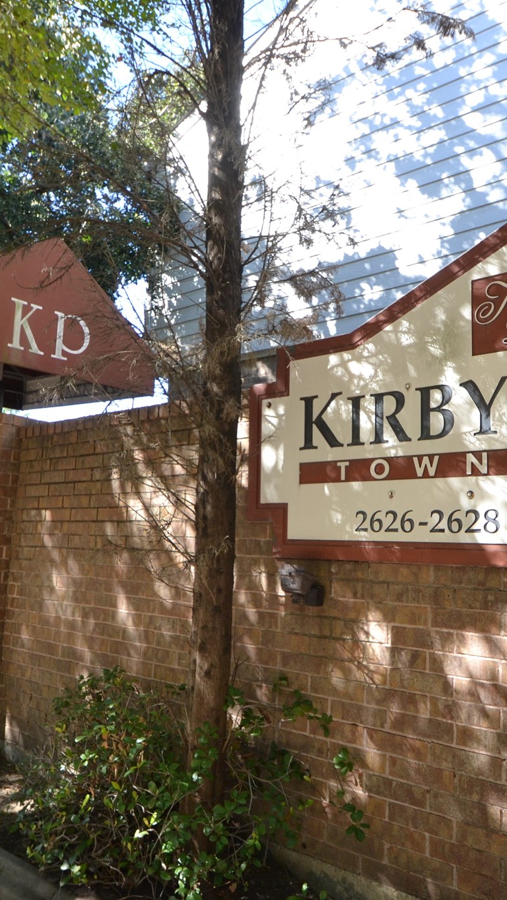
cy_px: 462
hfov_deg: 45.9
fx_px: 597
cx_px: 288
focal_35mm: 25
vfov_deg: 74.0
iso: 320
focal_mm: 10
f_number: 5.6
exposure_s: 1/125
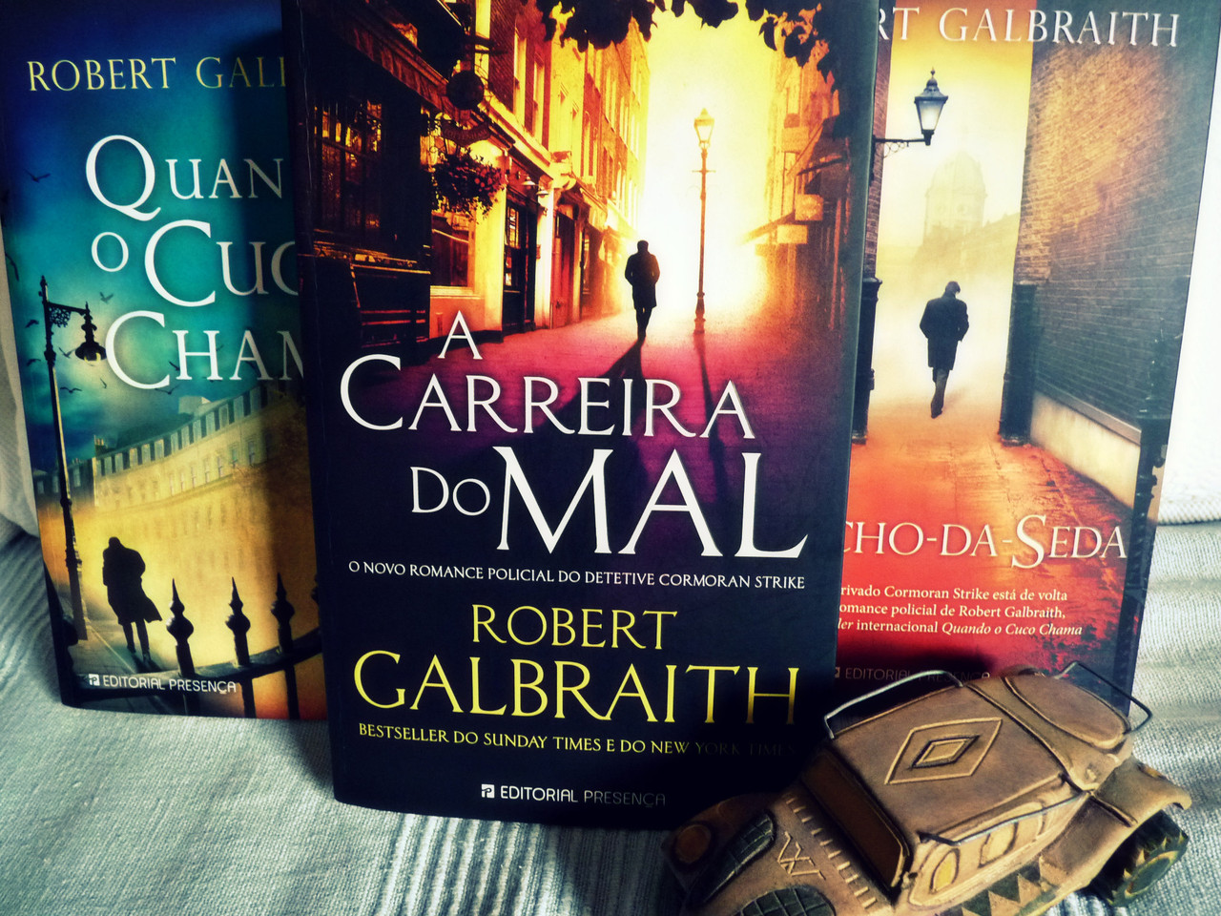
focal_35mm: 27
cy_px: 458
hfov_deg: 65.3
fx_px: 952
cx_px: 610
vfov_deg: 51.4
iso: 400
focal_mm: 4.8
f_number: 2.8
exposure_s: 1/10
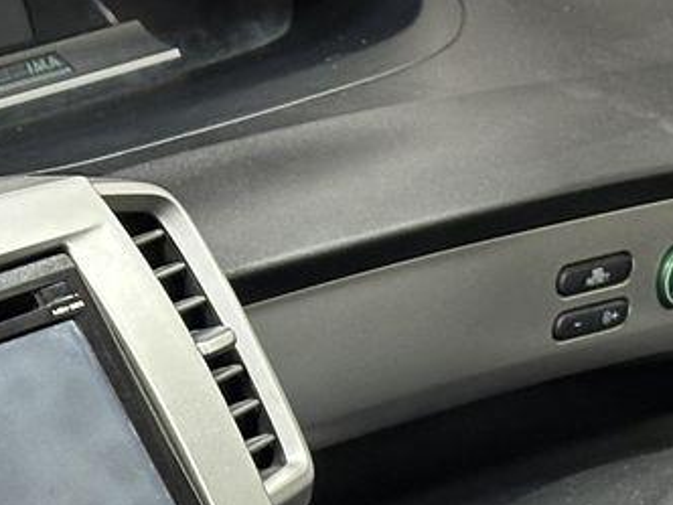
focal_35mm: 208
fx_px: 4044
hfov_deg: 9.5
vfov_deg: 7.0
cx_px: 511
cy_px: 799
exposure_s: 1/33
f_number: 1.78
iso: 400
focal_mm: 6.86
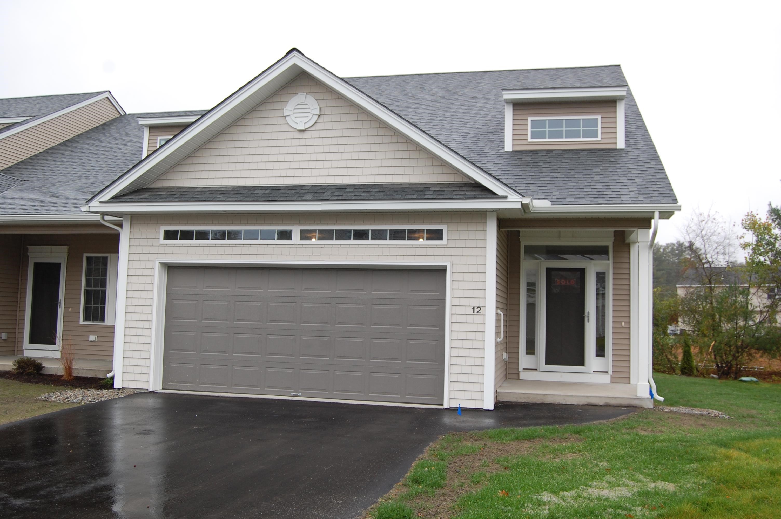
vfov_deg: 39.9
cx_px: 390
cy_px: 260
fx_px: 715
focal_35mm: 33
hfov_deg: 57.3
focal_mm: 22
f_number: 5.6
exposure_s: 1/125
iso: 200
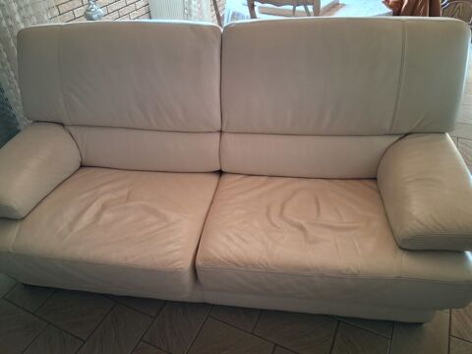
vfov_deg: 53.1
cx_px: 236
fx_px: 355
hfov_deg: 67.3
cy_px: 177
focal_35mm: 26
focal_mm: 3.98
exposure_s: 1/33
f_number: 1.8
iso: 500
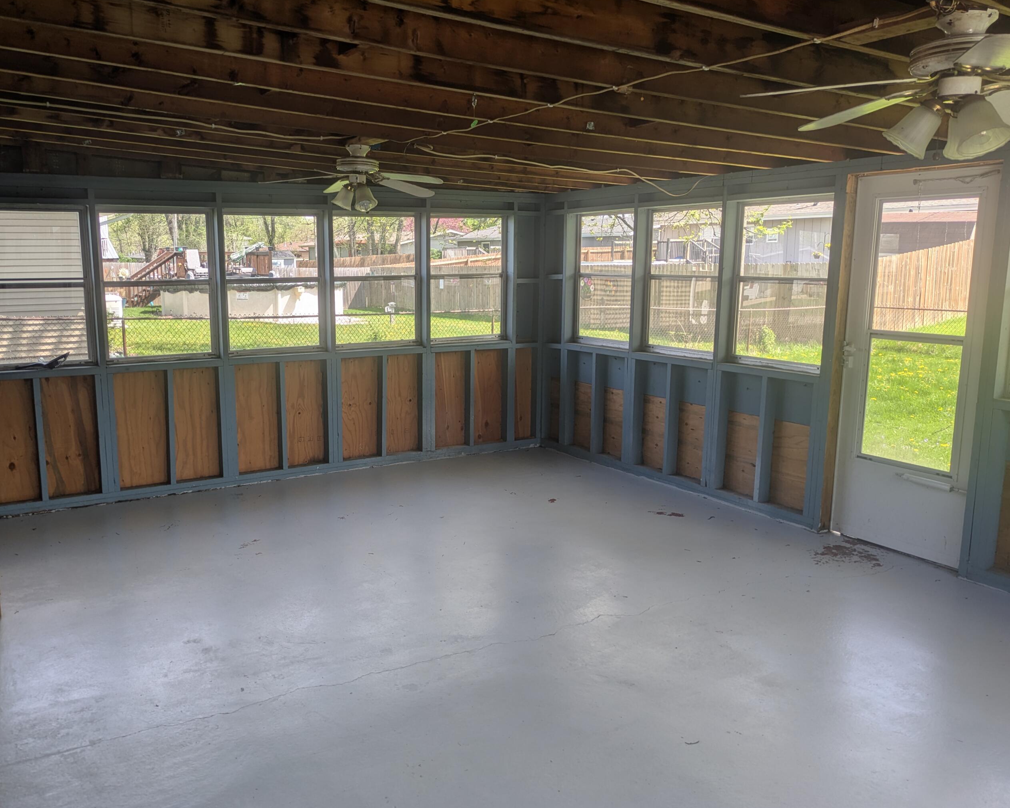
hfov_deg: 60.1
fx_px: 867
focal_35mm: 29
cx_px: 427
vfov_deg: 50.0
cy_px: 394
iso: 50
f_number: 1.89
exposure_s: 1/305
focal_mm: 5.43
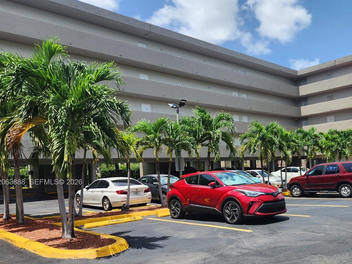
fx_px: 325
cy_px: 183
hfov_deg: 55.7
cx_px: 232
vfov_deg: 43.4
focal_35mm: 32
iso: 20
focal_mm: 5.4
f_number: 1.8
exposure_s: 1/1058
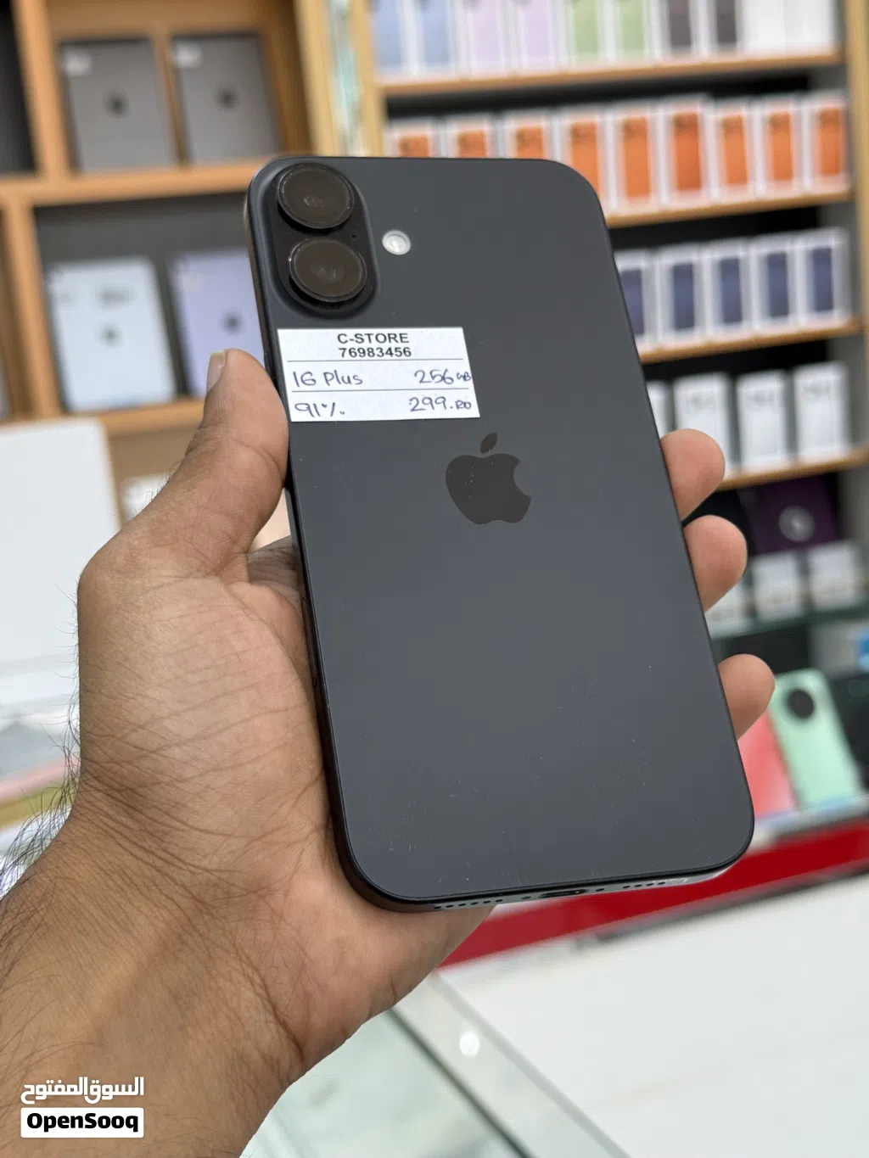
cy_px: 579
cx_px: 434
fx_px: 1606
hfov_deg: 30.3
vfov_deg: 39.7
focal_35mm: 48
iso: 64
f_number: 1.78
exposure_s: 1/273
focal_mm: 6.76
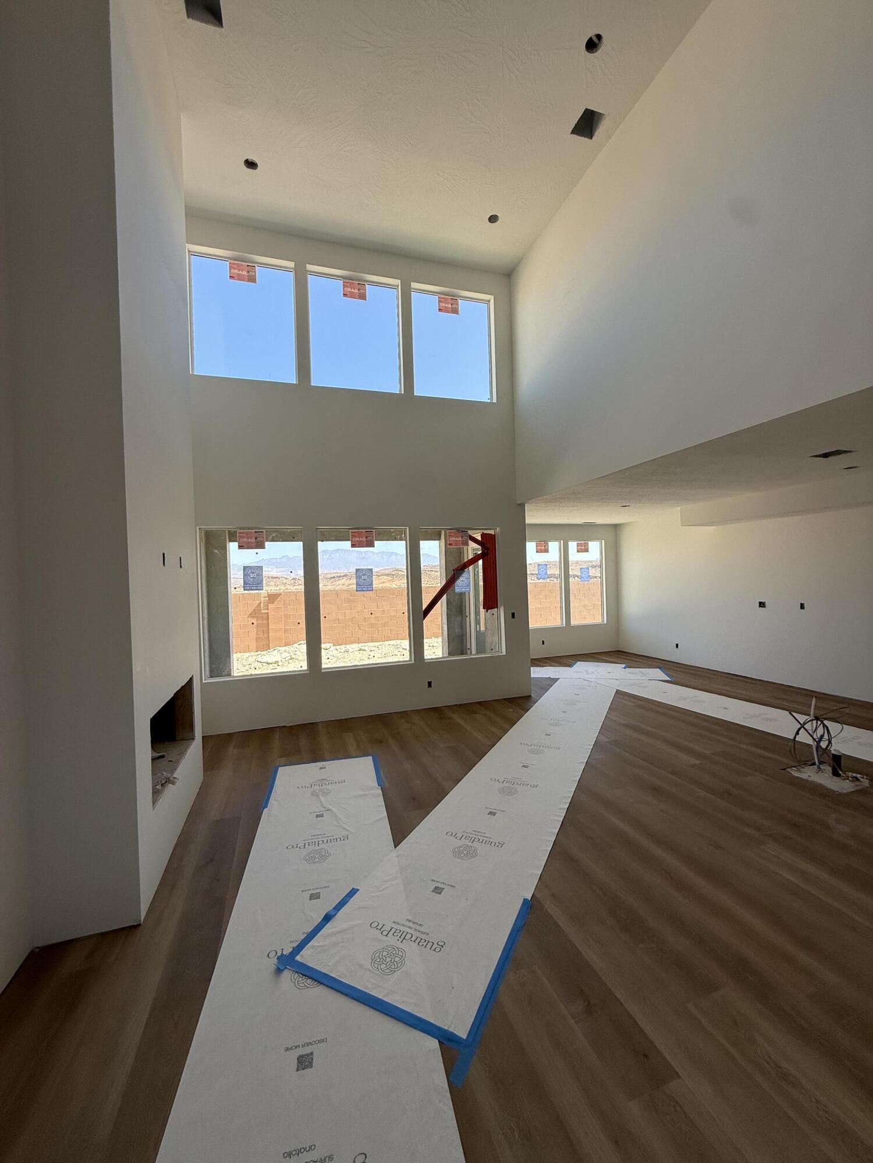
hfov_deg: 85.7
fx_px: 471
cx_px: 436
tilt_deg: -0.5
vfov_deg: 102.1
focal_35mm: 14
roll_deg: +1.6
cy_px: 582
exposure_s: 1/439
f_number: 2.2
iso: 50
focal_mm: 2.22
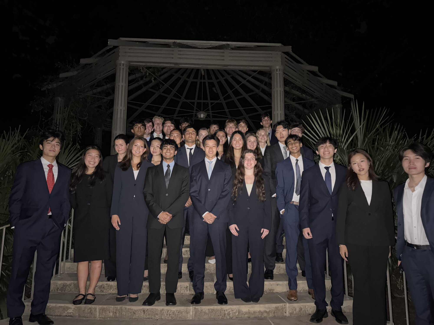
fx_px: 301
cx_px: 217
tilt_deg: +7.4
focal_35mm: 24
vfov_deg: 56.8
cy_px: 162
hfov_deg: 71.6
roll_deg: -0.6
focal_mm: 6.76
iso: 640
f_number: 1.78
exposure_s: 1/4
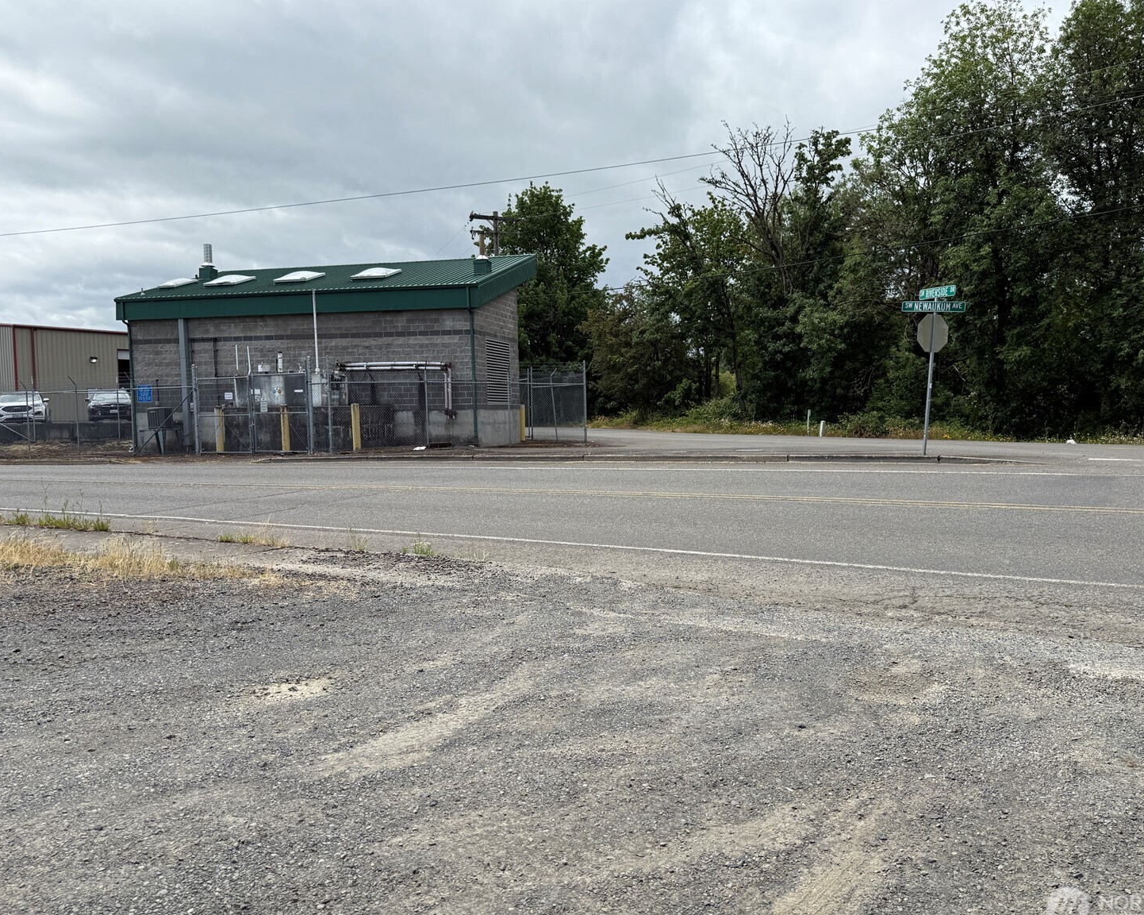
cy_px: 463
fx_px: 880
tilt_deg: -2.8
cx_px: 617
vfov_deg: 54.9
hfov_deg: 65.9
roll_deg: +0.7
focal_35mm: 26
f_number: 1.78
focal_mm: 6.76
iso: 80
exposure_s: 1/4405
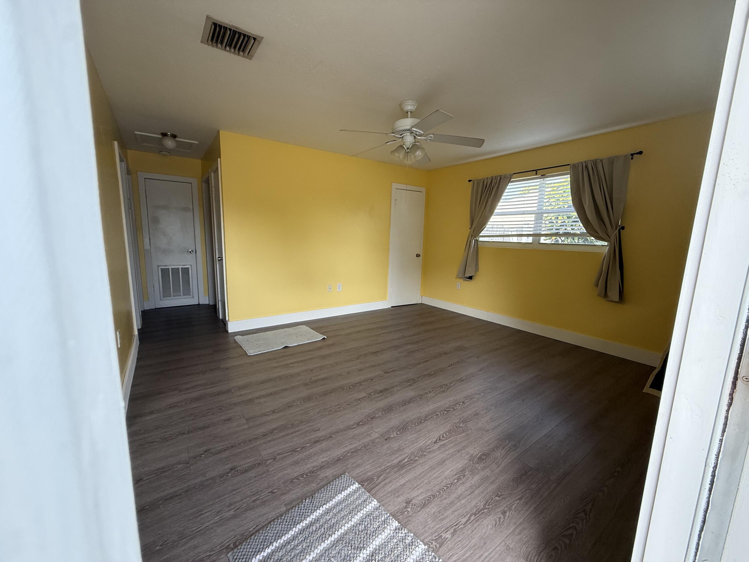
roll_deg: -0.7
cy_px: 281
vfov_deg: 85.7
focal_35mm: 14
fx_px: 303
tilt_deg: -9.1
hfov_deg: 102.1
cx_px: 374
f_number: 2.2
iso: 125
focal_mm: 2.22
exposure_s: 1/99
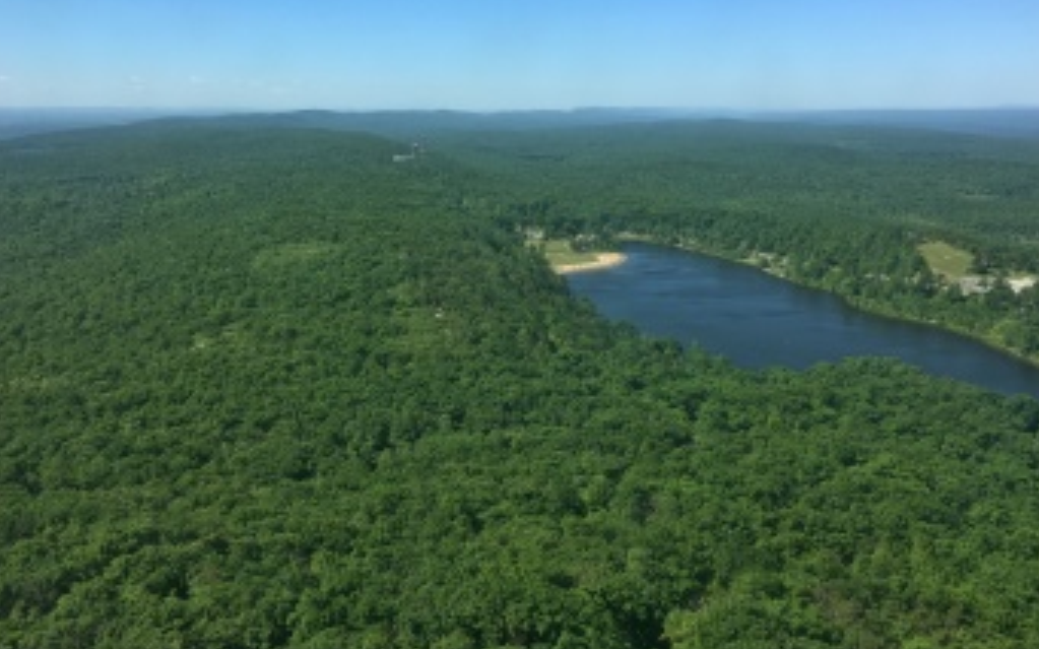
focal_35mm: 33
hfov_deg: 58.1
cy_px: 274
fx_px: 934
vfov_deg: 38.2
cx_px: 533
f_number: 2.2
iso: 25
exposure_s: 1/905
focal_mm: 4.15
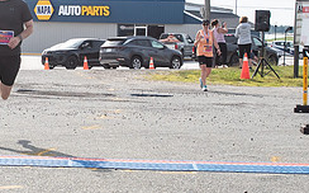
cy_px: 51
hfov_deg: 15.4
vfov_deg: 9.7
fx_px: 1127
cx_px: 29
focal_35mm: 134
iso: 800
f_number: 4
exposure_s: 1/3200
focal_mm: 32
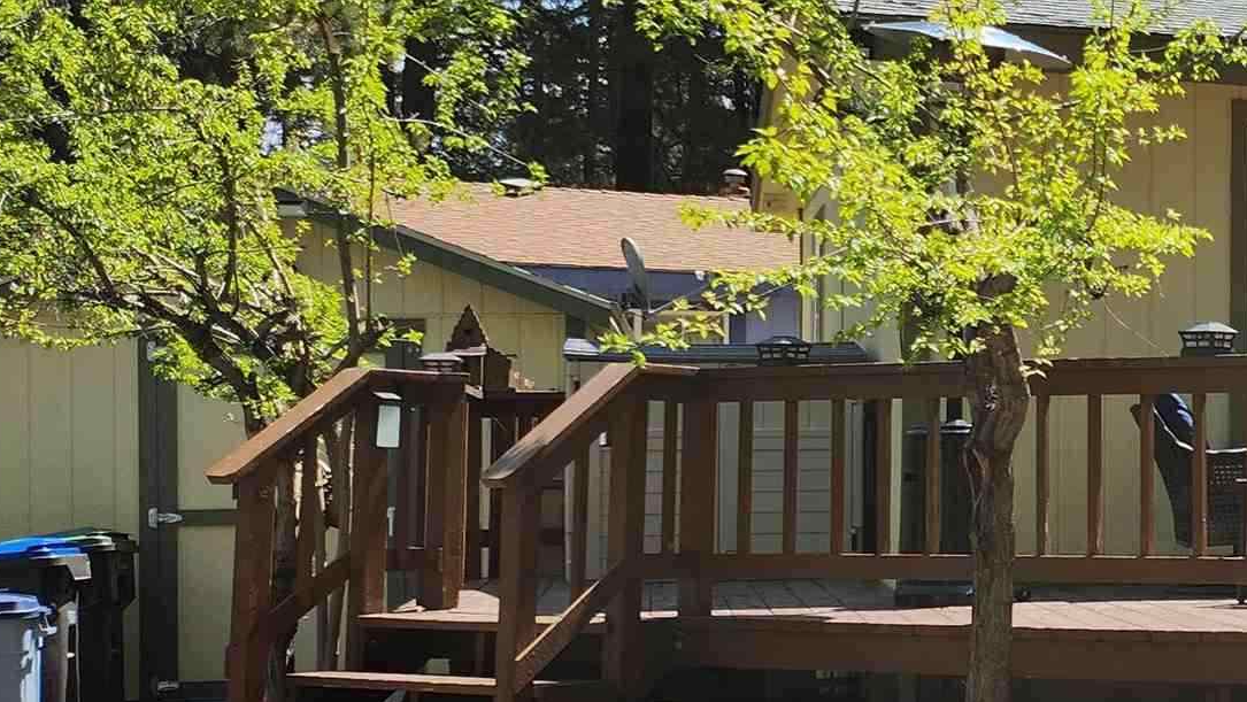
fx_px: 2448
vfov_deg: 16.3
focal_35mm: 74
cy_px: 367
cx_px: 1601
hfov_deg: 25.0
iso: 50
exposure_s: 1/2077
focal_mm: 5
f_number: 1.8
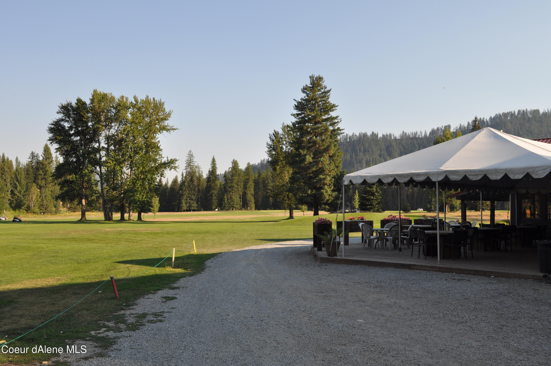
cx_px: 276
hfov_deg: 53.2
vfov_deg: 36.8
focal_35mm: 36
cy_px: 183
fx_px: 550
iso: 200
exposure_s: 1/250
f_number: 8
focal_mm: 24
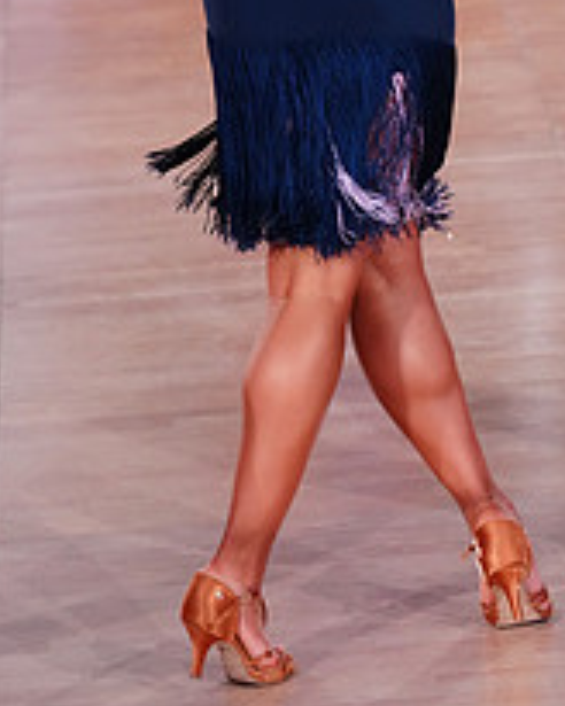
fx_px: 7441
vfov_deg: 5.4
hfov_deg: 4.3
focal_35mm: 356
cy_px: -165
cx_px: 629
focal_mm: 134
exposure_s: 1/500
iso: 3200
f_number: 4
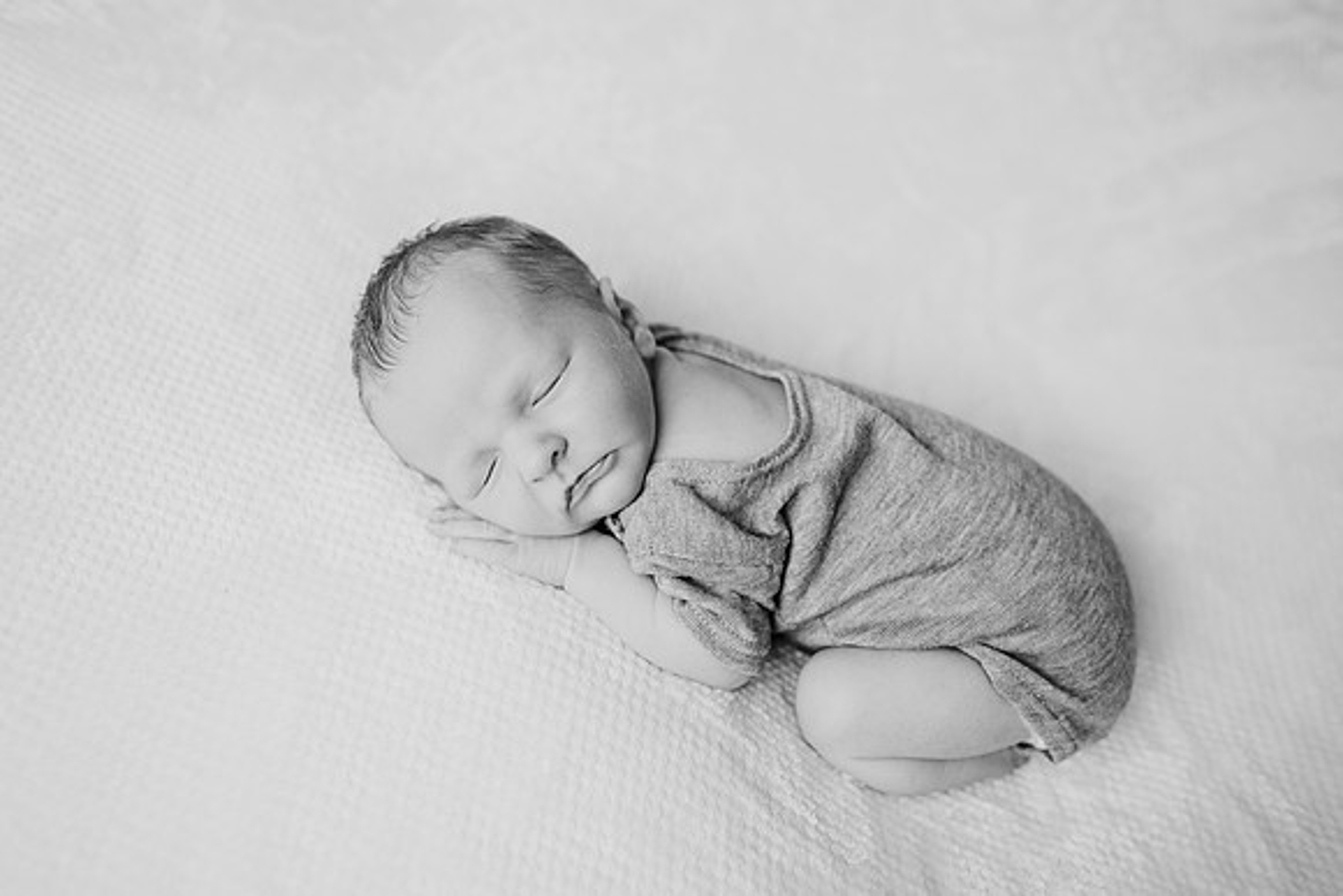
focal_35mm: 24
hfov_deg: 73.7
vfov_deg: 53.2
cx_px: 672
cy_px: 448
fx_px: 896
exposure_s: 1/160
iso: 160
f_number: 2.8
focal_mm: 24
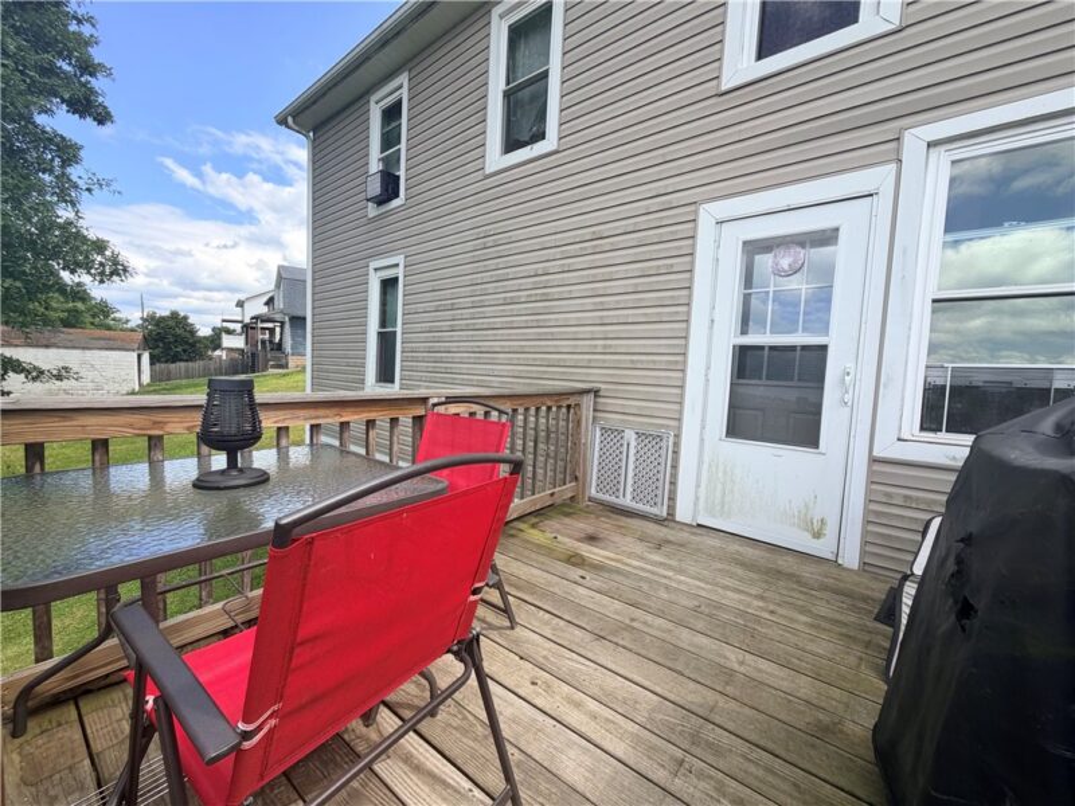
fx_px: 435
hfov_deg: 102.1
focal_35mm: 14
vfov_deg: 85.7
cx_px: 538
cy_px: 403
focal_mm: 2.22
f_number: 2.2
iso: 40
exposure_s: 1/579
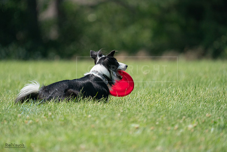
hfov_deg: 3.7
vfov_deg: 2.5
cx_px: 114
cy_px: 76
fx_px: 3525
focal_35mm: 559
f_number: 6.3
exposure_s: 1/4000
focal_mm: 559
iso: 1250
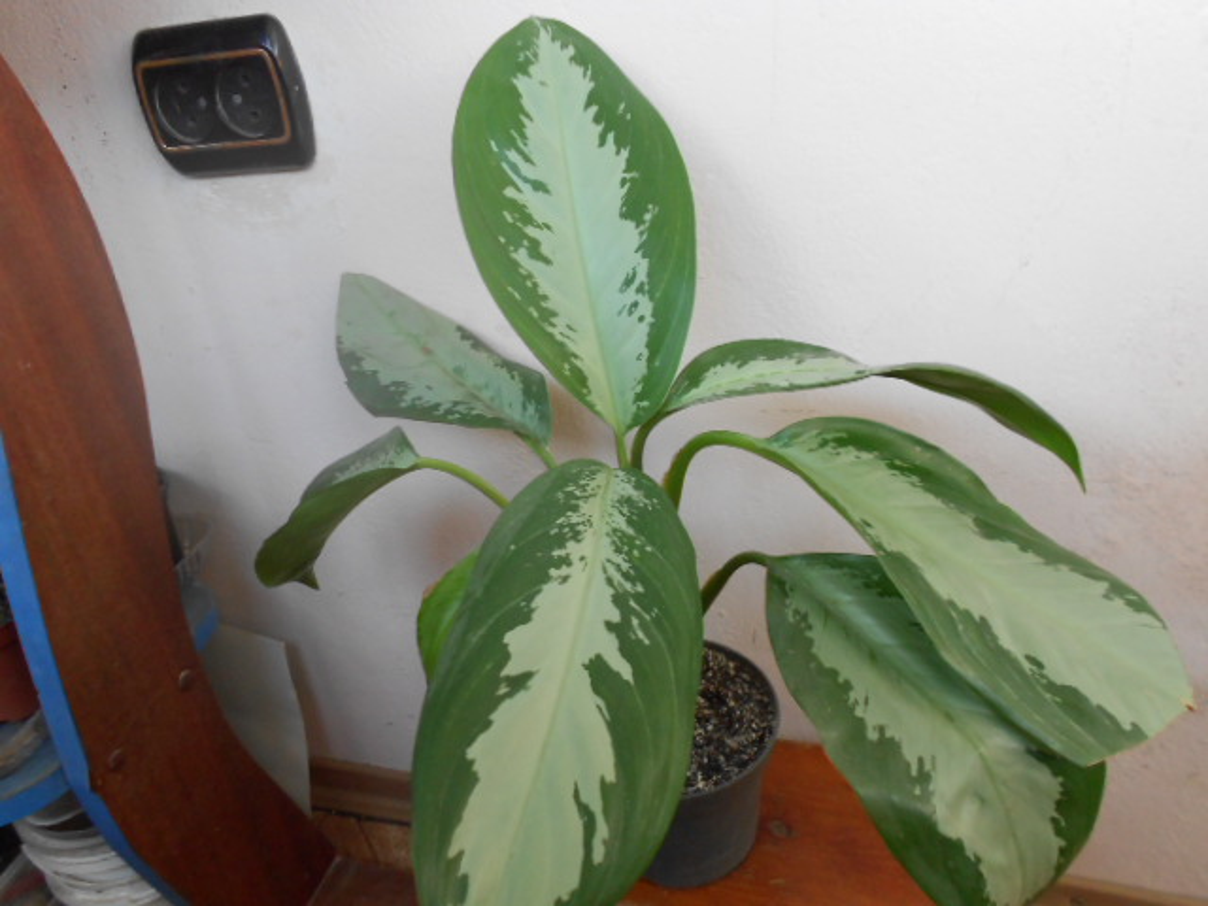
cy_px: 453
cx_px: 604
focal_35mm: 29
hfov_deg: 61.7
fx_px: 1012
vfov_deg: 48.2
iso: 200
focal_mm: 5.3
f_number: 3.4
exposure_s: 1/30
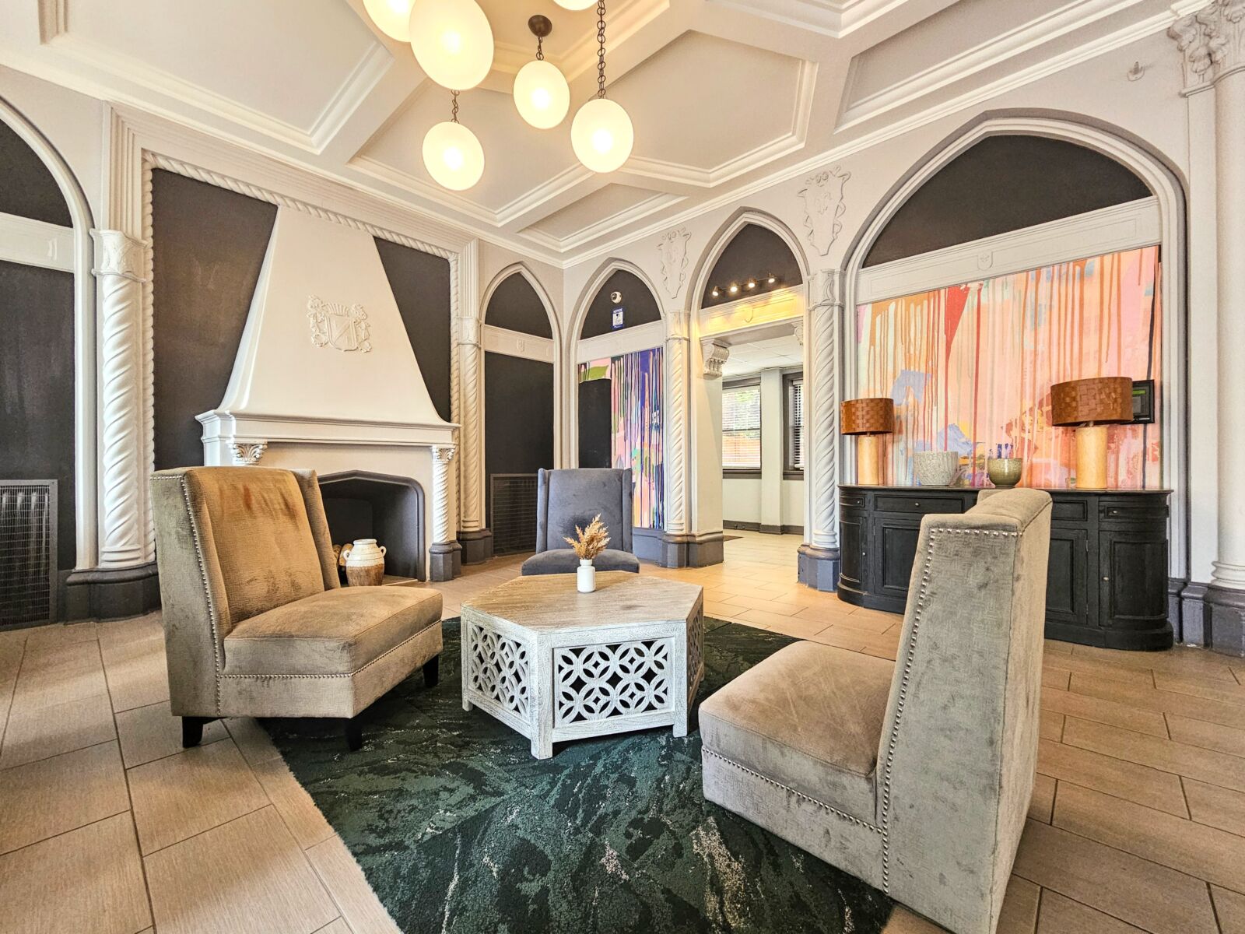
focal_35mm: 13
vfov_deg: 89.9
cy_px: 467
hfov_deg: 106.2
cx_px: 622
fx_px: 468
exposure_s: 1/60
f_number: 2.2
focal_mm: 2.2
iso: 320
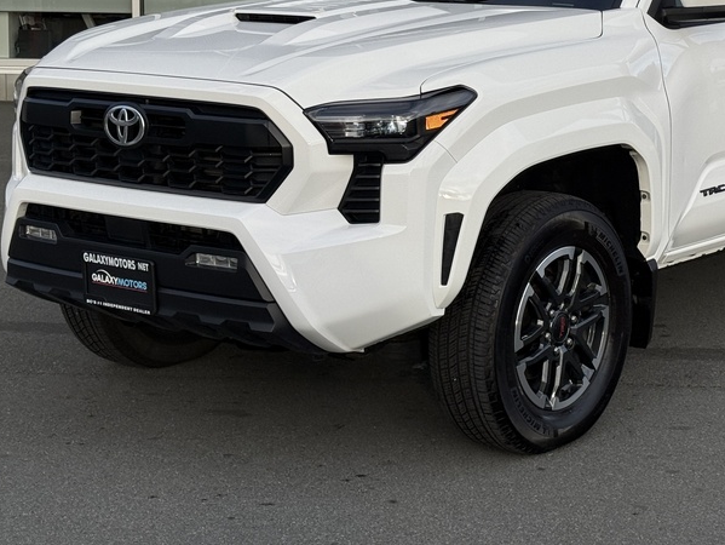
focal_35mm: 82
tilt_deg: -4.1
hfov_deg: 23.6
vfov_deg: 17.9
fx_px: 1718
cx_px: 524
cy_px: 124
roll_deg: -1.4
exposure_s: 1/1513
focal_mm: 6.76
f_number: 1.78
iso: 64
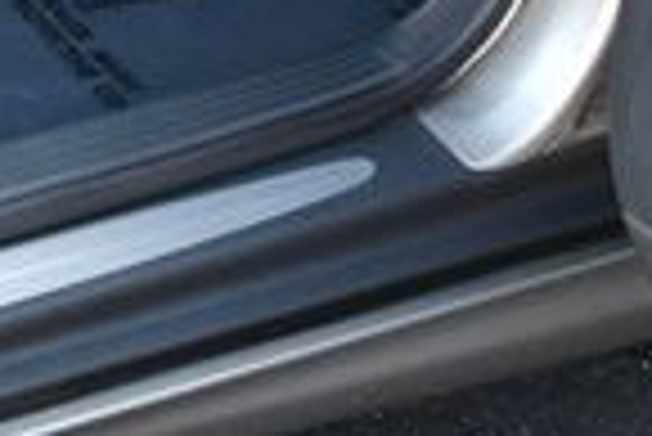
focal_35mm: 159
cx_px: -661
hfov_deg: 11.6
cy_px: -454
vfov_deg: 8.2
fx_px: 2883
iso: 800
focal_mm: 18
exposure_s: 1/250
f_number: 3.5
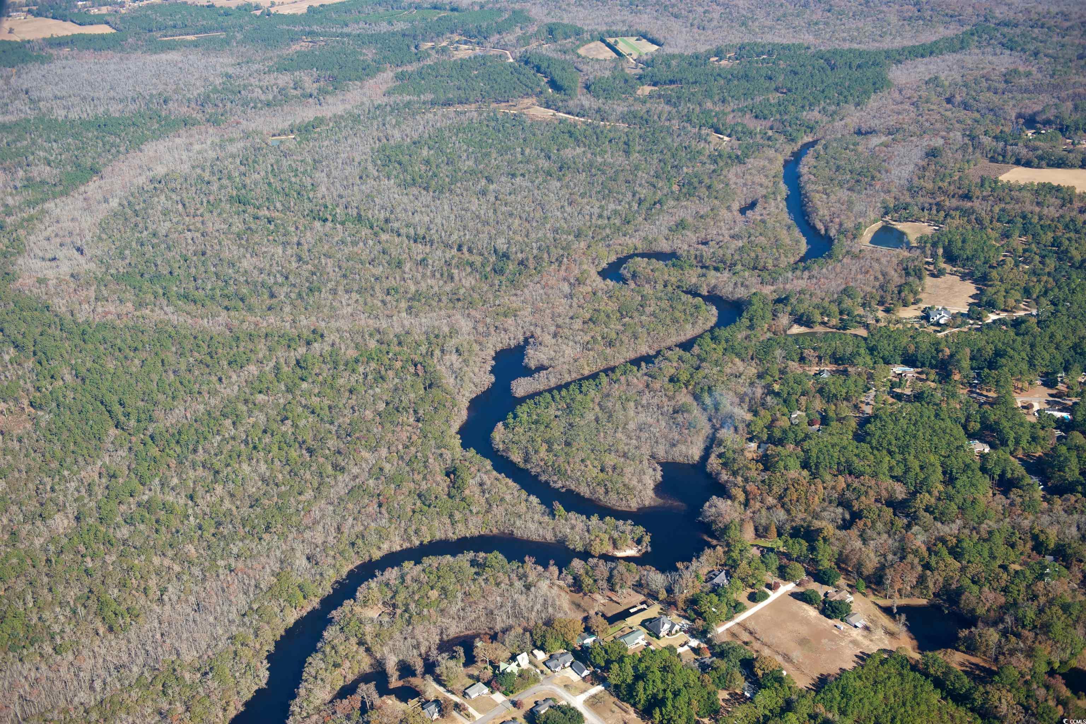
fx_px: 1207
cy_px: 362
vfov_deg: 33.4
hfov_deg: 48.5
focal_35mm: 40
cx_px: 543
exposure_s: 1/1250
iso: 250
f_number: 4
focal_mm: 40
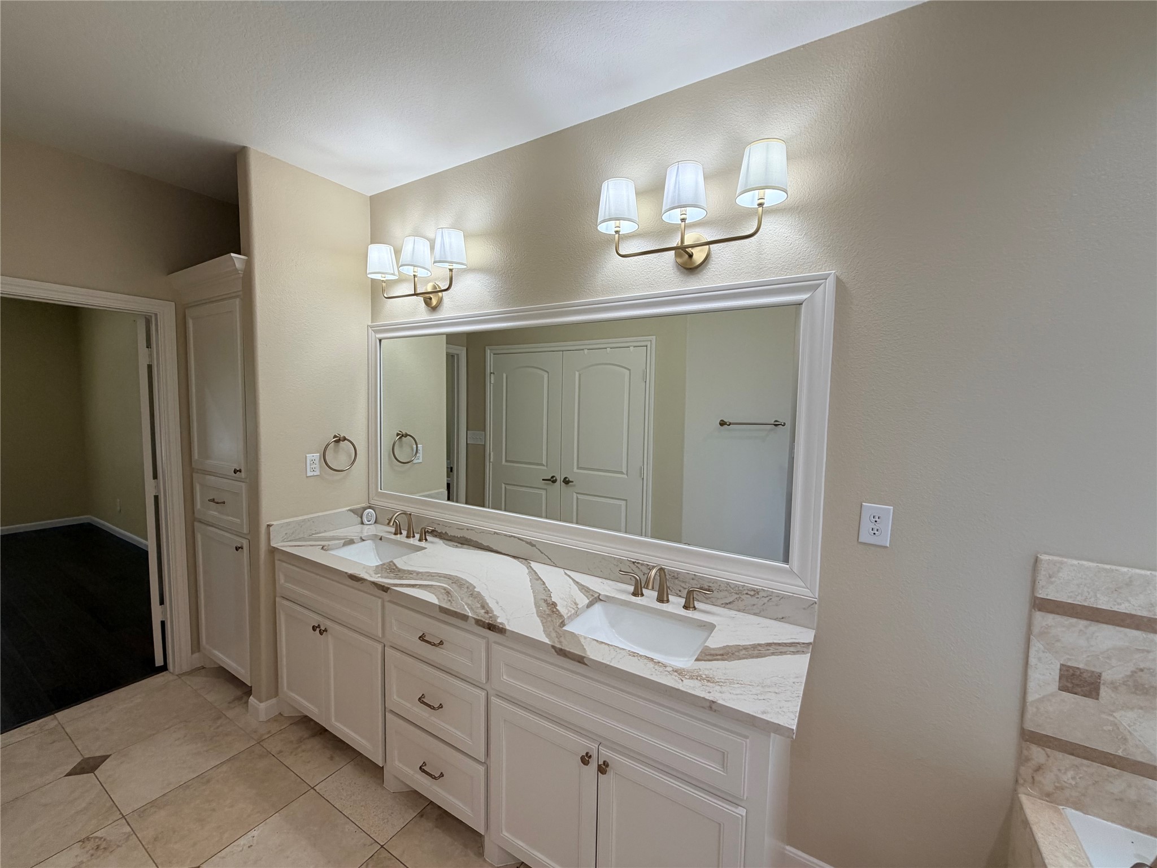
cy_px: 434
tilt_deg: -3.8
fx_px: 468
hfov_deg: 102.1
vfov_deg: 85.7
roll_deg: -2.0
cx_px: 578
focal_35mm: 14
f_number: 2.2
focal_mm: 2.22
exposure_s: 1/120
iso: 125
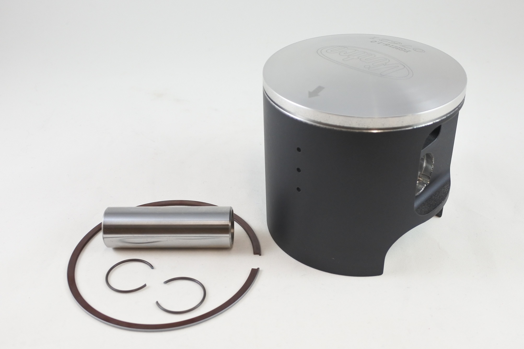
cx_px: 262
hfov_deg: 61.9
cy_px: 174
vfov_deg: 43.6
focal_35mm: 30
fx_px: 437
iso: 450
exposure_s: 1/125
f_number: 3.8
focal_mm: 11.4
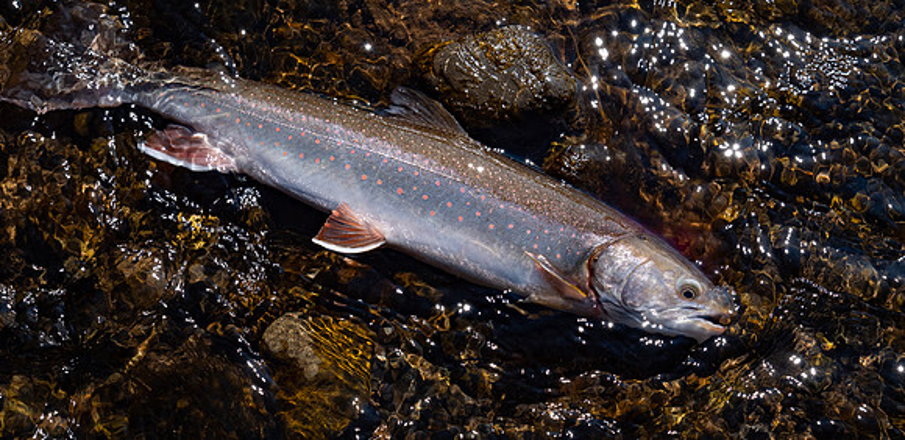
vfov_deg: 19.3
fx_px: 1292
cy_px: 298
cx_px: 474
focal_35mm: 56
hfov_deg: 38.6
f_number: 5.6
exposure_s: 1/320
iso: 250
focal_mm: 23
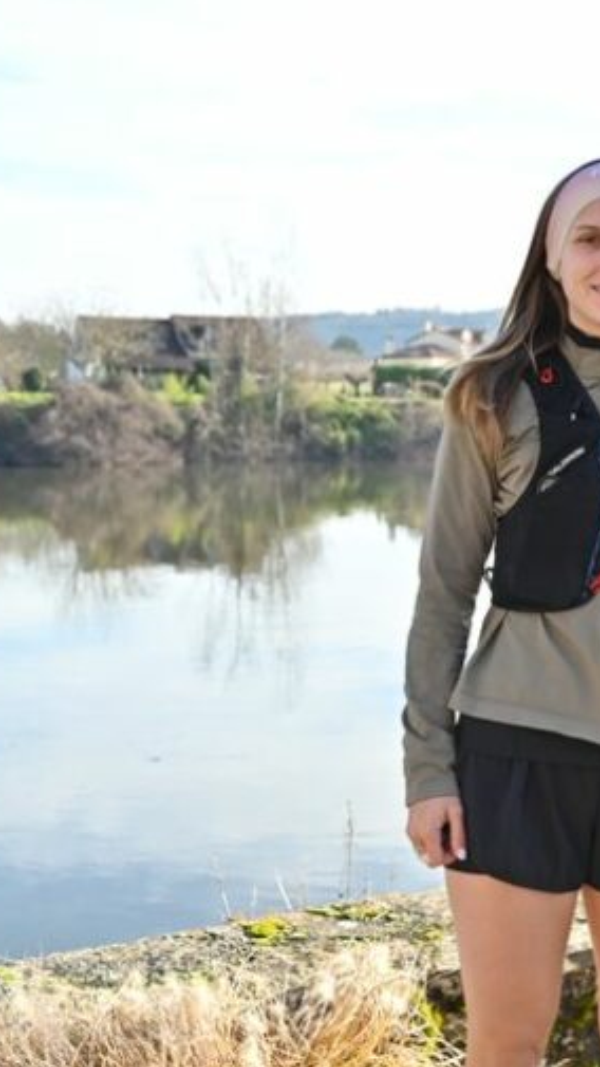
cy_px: 528
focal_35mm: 59
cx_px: 646
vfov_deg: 35.4
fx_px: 1669
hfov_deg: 19.6
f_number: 5.6
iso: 200
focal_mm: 37
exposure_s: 1/250
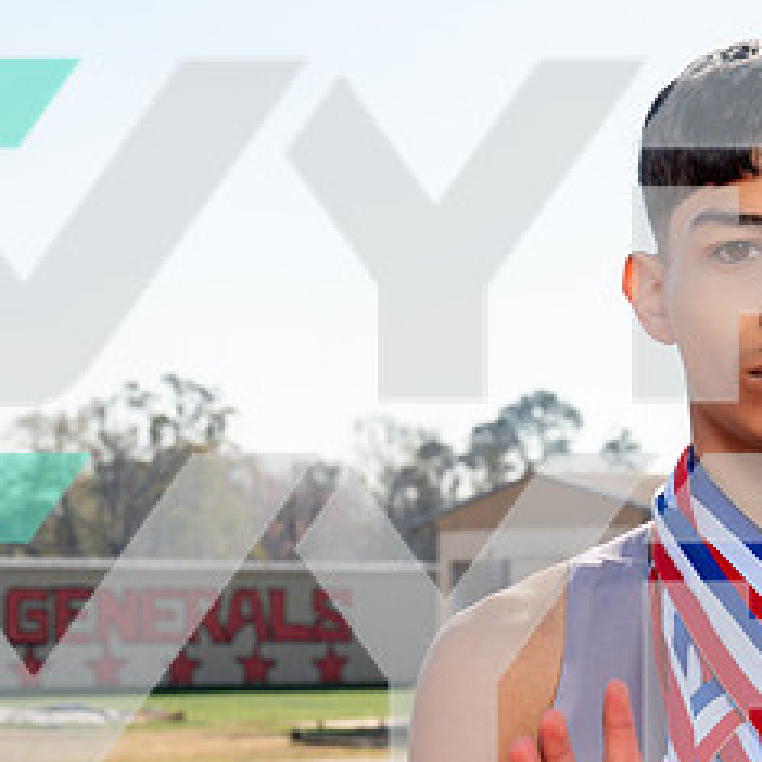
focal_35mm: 118
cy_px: 627
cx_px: 580
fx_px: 2939
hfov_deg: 14.7
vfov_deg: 14.7
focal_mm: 56
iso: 125
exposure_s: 1/200
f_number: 9
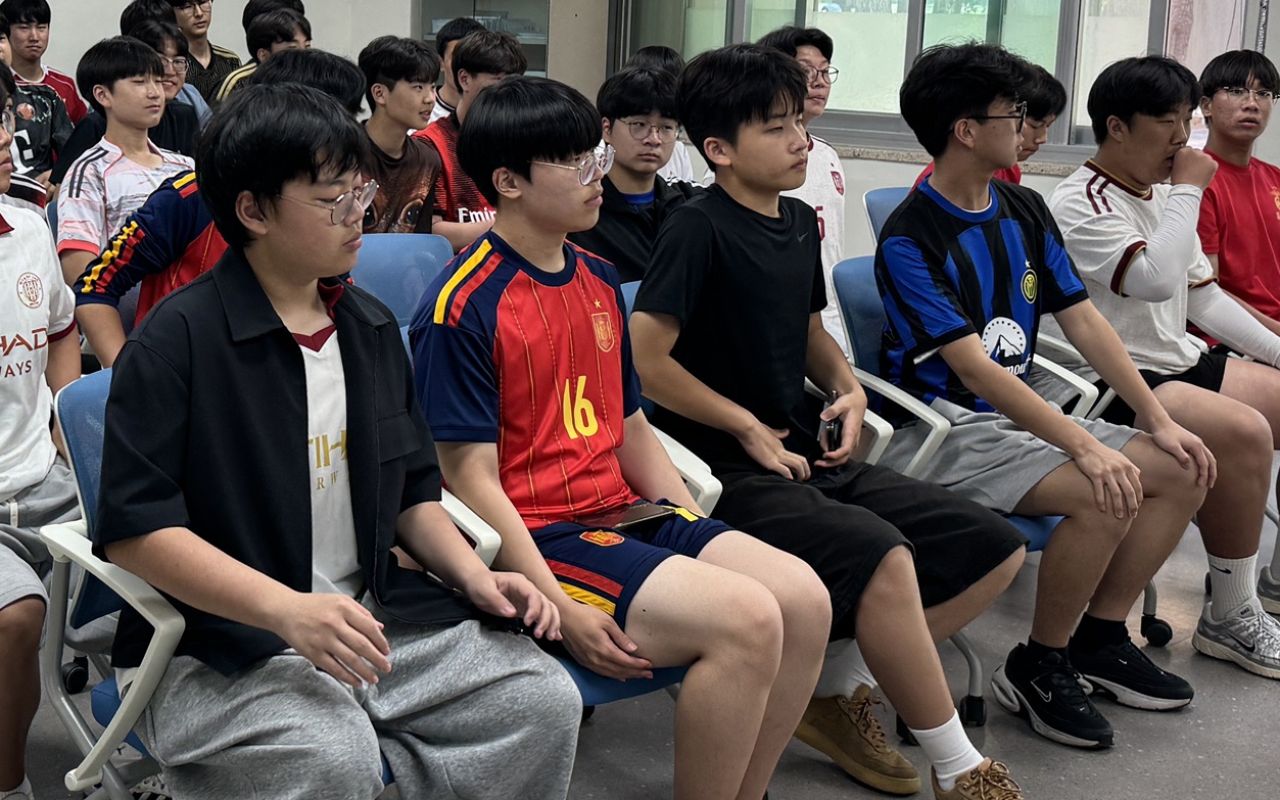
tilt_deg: -8.7
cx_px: 333
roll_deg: +0.0
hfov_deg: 34.4
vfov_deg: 22.3
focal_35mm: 58
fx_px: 2023
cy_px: 303
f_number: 1.78
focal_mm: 6.76
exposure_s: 1/120
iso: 160
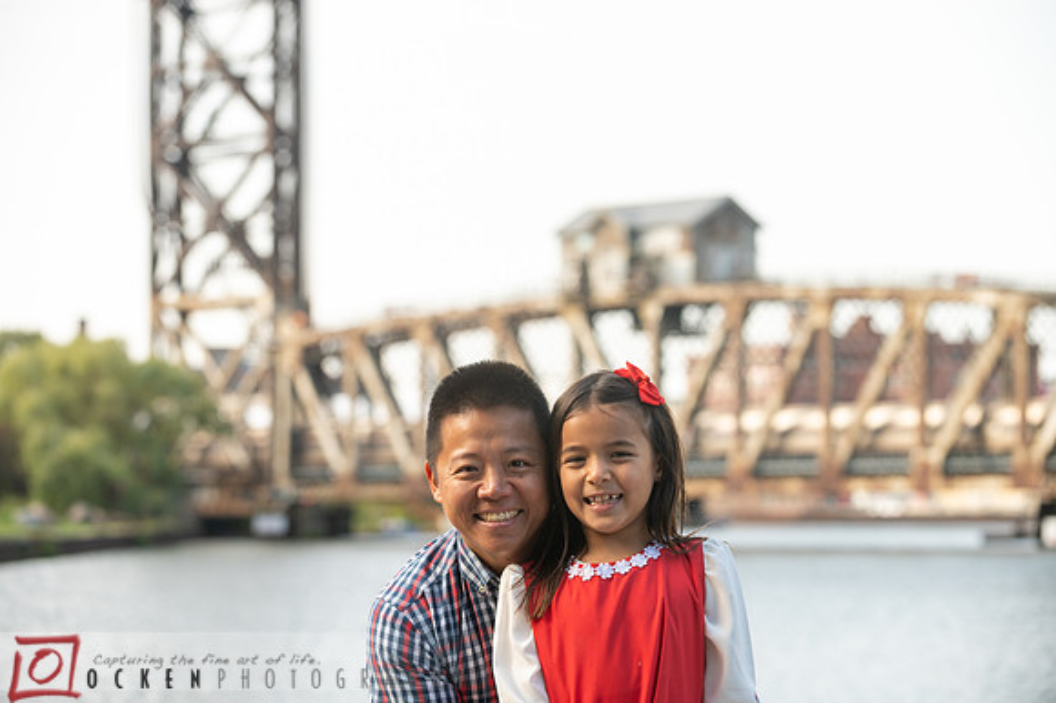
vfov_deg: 13.0
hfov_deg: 19.5
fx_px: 3080
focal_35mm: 105
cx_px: 528
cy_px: 352
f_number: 4
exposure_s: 1/500
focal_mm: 105
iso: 400
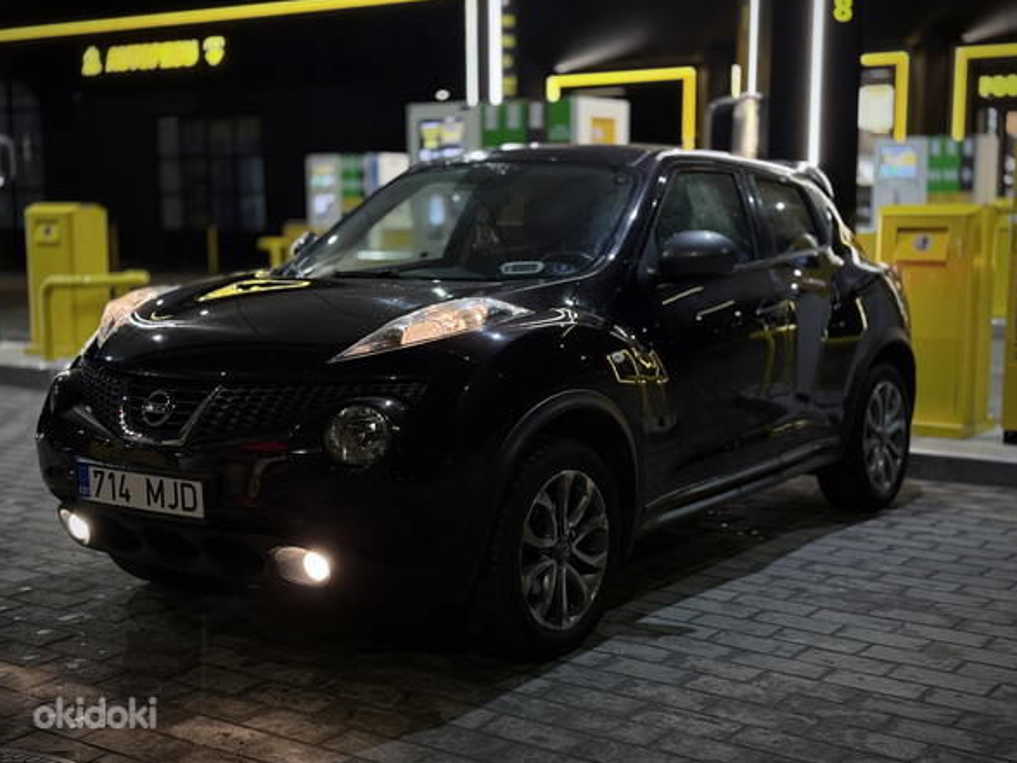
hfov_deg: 38.9
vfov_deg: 29.7
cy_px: 384
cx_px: 503
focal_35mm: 49
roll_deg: +1.1
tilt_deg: -7.3
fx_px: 1440
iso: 200
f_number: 1.78
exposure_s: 1/50
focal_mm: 6.76
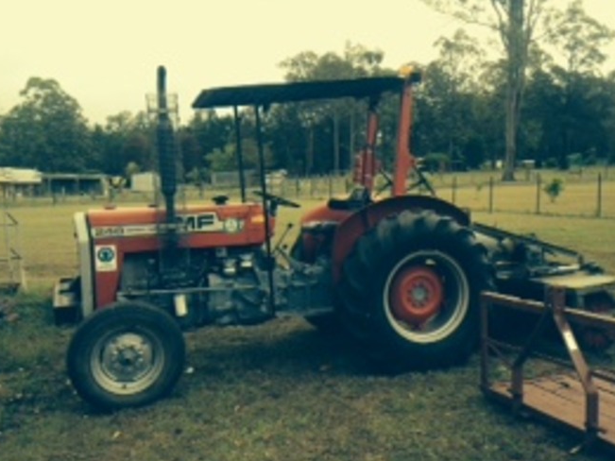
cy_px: 238
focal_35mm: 43
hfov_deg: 43.8
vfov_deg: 33.6
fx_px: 764
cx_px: 350
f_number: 2.4
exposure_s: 1/569
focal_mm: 4.28
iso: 50
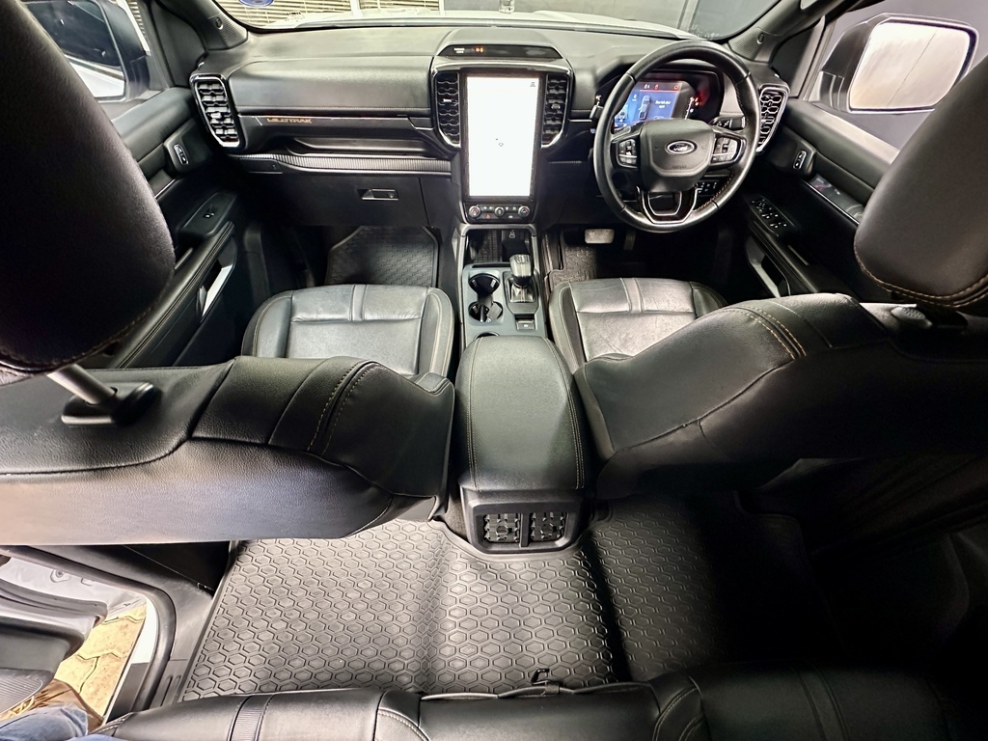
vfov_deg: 85.7
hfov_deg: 102.1
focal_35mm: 14
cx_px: 494
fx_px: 400
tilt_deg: -50.9
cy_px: 370
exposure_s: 1/59
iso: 1250
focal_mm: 2.22
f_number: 2.2
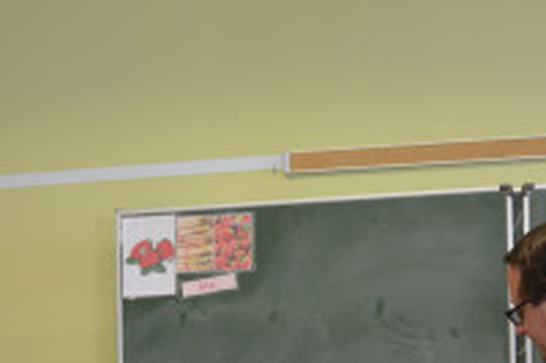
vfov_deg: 16.0
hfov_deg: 25.1
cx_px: 270
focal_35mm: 81
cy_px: 469
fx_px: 1227
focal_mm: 18
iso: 400
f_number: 4.5
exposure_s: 1/80
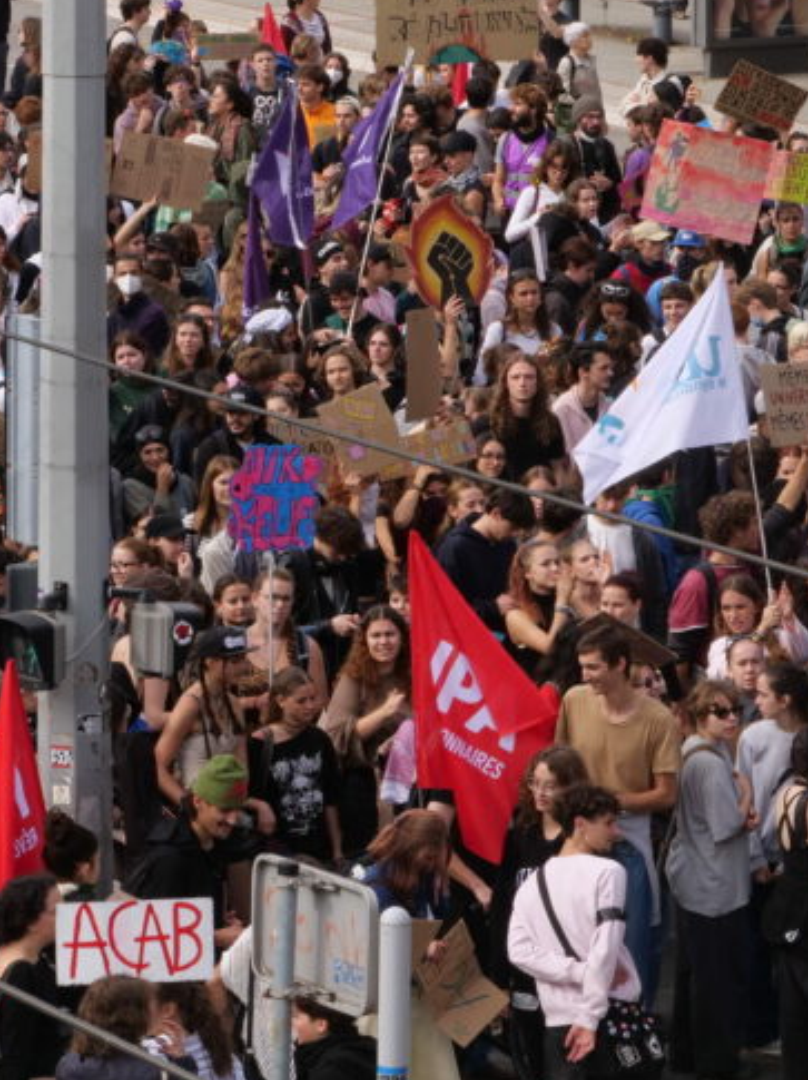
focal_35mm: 224
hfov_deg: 6.6
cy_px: 394
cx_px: 198
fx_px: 6981
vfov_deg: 8.8
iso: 200
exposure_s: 1/100
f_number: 14
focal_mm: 53
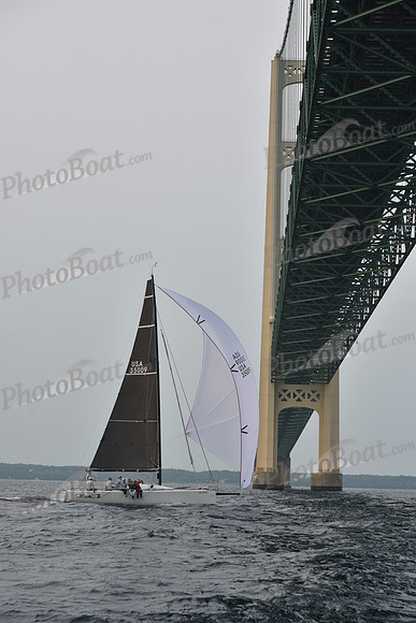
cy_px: 312
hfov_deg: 19.5
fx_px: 1213
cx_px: 208
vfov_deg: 28.8
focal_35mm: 70
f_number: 6.3
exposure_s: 1/1000
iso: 250
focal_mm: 70
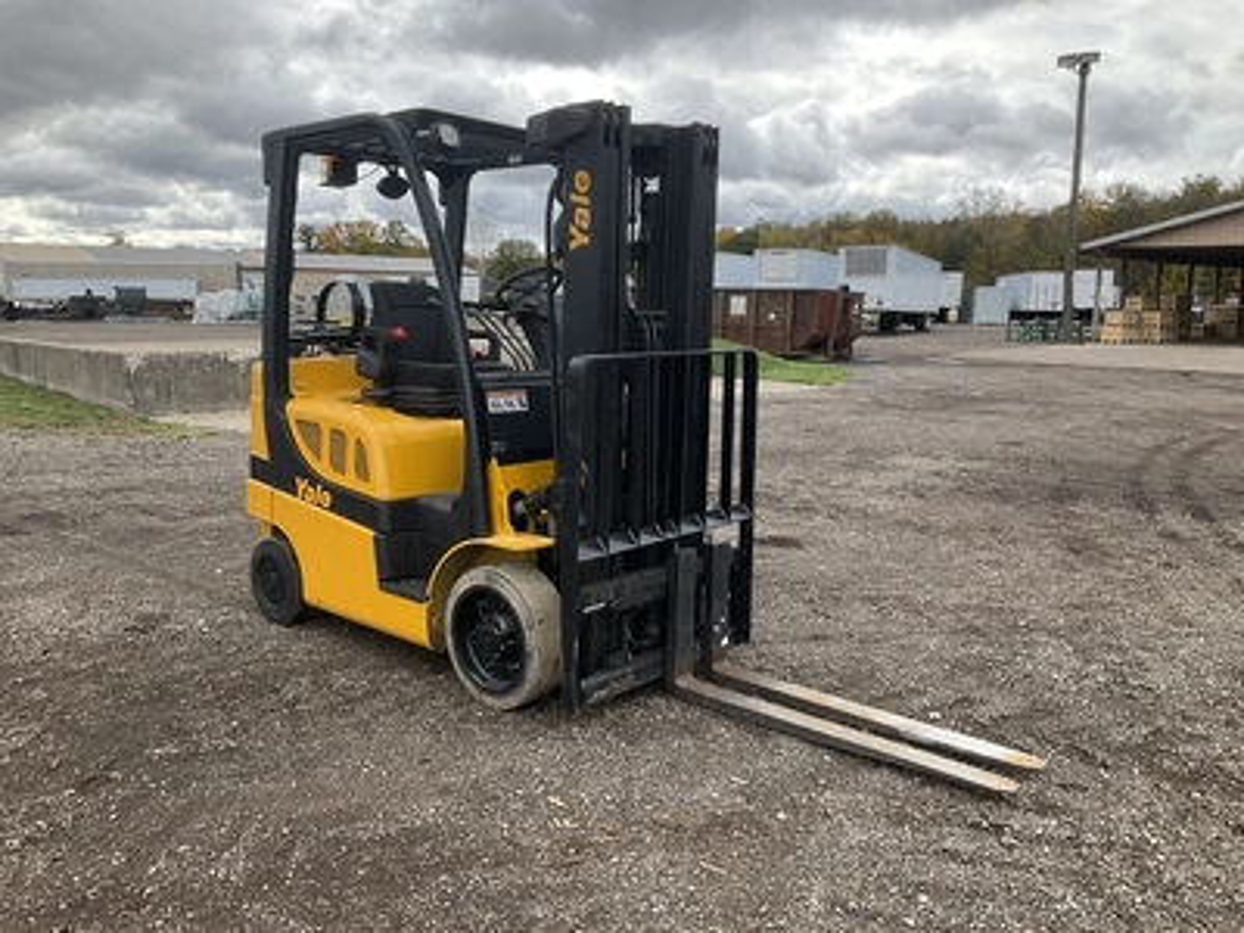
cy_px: 466
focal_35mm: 29
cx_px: 622
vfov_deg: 48.2
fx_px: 1042
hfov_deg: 61.7
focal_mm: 3
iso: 25
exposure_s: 1/524
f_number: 1.8
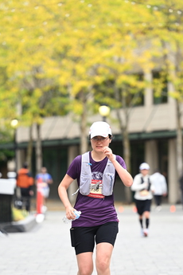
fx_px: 1700
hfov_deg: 6.2
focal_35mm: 223
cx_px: 99
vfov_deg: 9.2
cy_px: 171
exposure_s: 1/1600
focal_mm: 140
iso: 640
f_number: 2.8
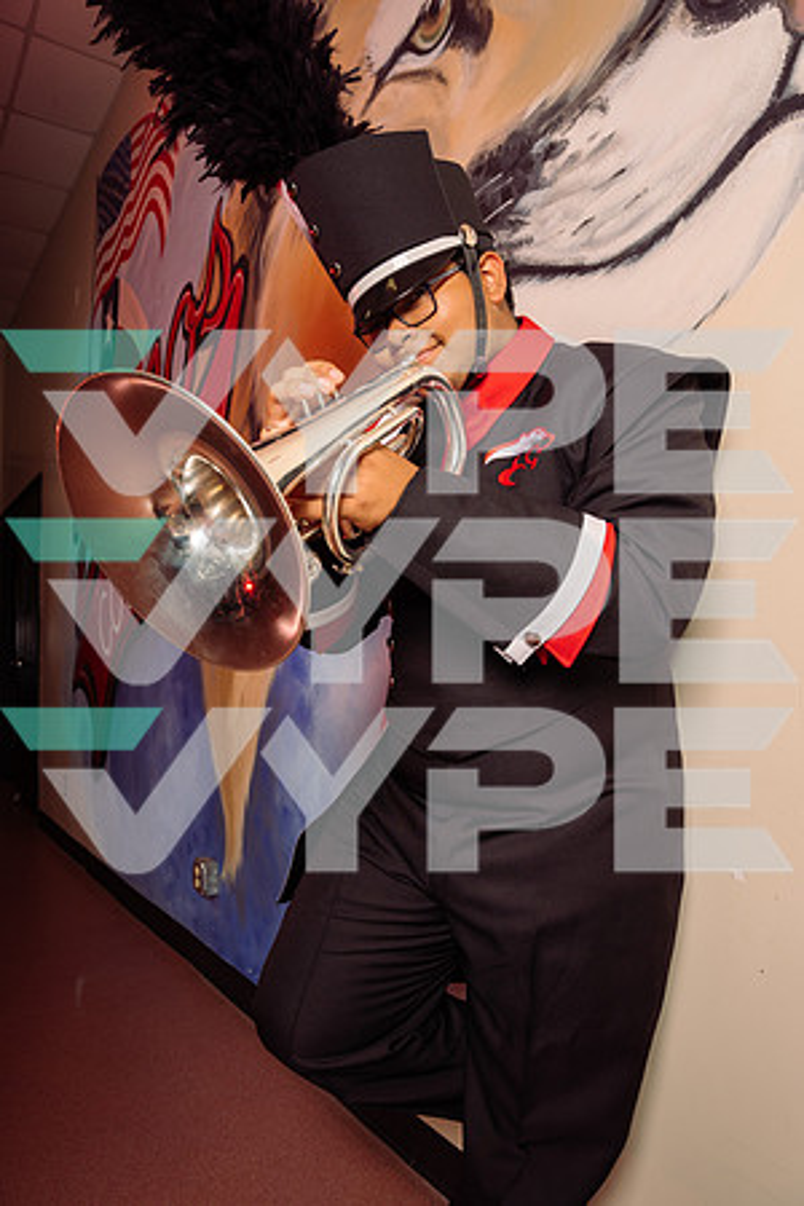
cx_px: 402
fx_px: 804
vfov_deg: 73.7
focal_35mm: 24
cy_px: 603
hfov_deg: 53.1
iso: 200
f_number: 9
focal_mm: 24
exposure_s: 1/250
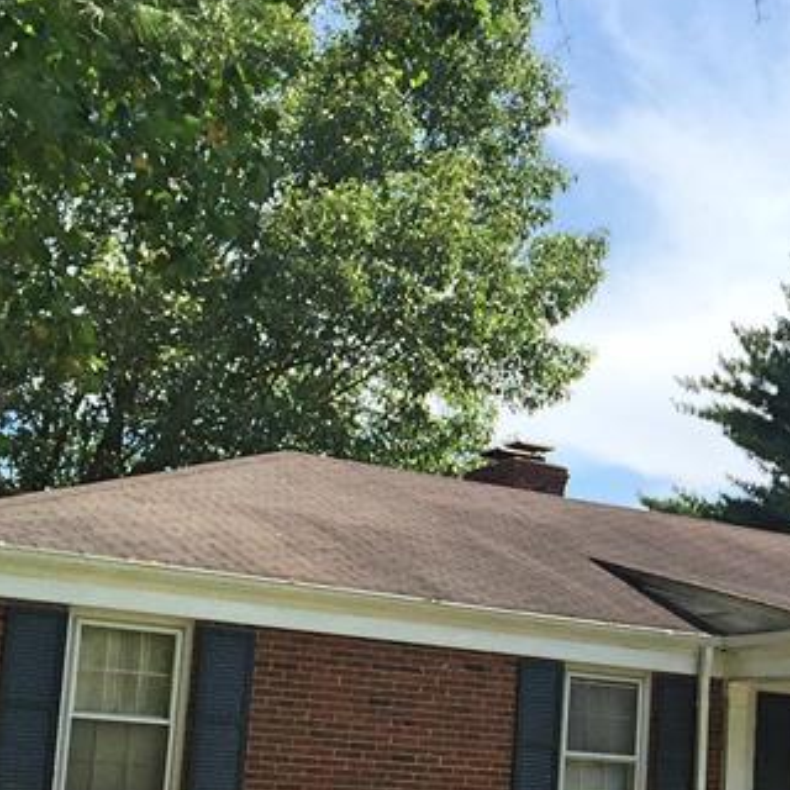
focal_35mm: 82
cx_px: 965
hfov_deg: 19.8
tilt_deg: +10.8
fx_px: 2117
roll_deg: -1.9
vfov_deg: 21.0
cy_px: 553
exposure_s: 1/1883
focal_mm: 4.15
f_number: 2.2
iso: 32
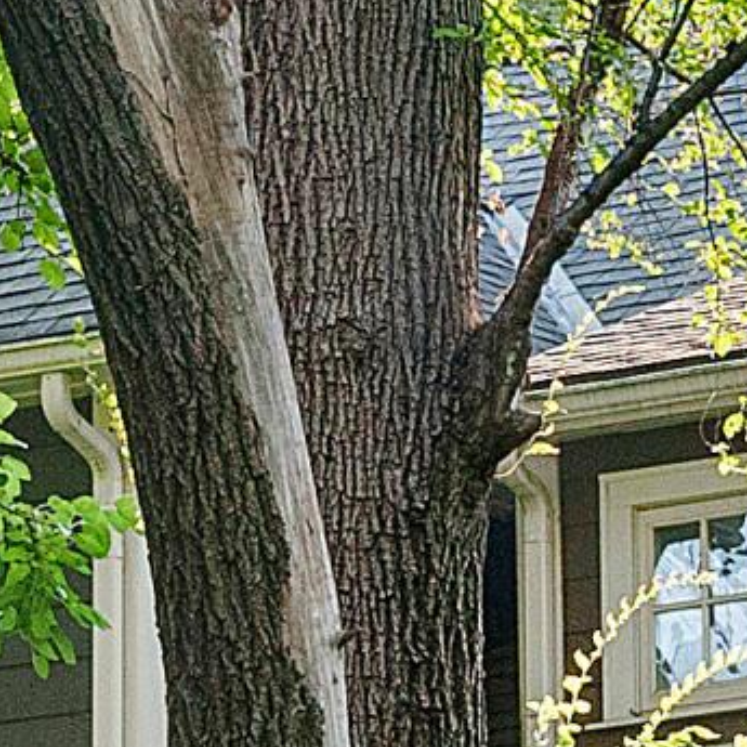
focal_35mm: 436
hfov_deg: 4.0
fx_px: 10645
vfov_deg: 4.0
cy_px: 1287
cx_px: 143
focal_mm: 59
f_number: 9
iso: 640
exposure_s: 1/200
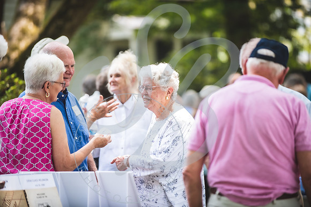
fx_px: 1642
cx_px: 156
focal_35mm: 190
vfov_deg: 7.2
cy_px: 104
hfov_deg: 10.8
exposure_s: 1/400
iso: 400
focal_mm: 190
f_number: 2.8
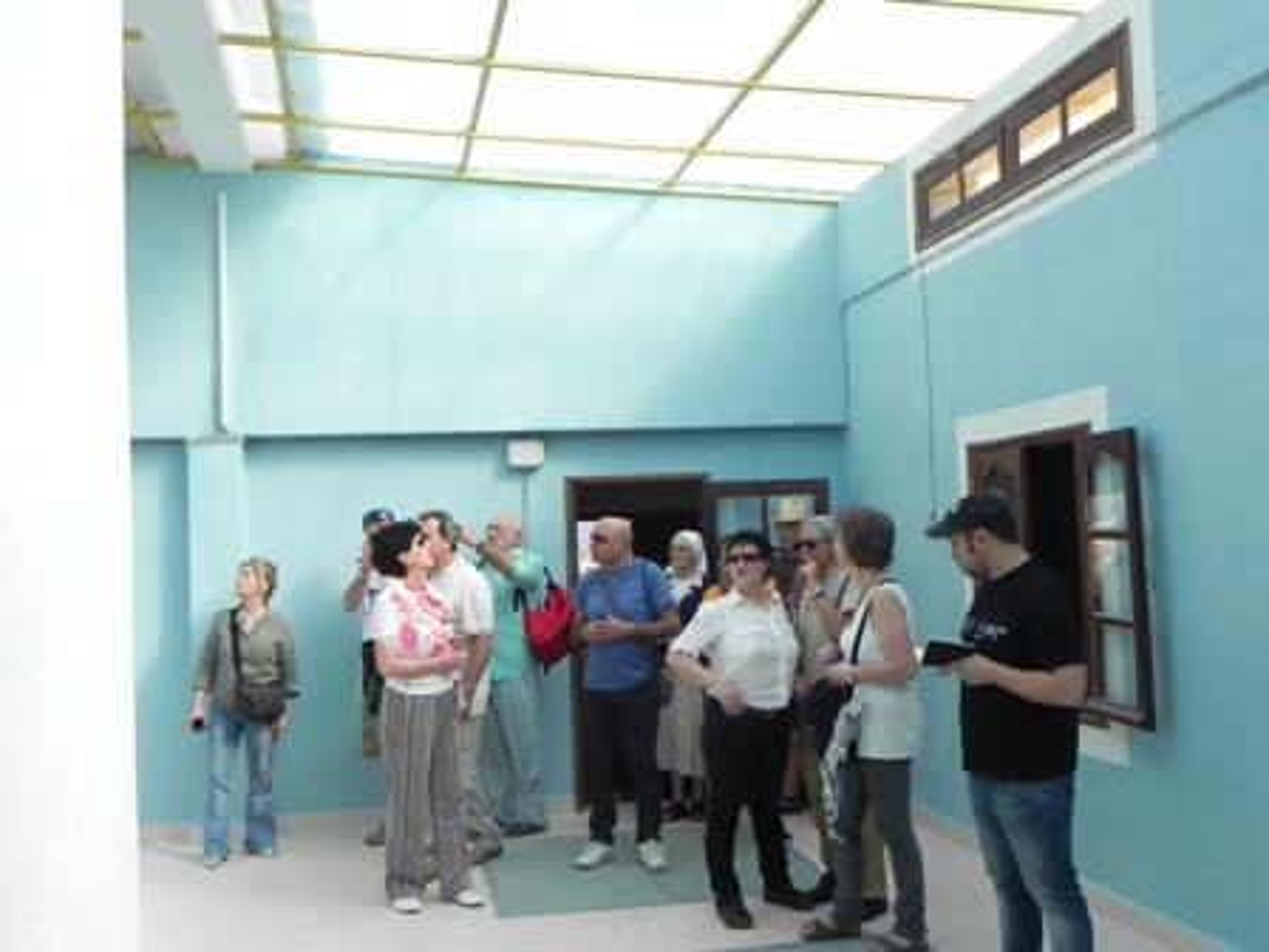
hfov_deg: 50.1
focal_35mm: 37
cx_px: 634
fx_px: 1356
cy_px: 476
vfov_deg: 38.7
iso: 160
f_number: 5.6
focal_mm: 6.6
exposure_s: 1/192
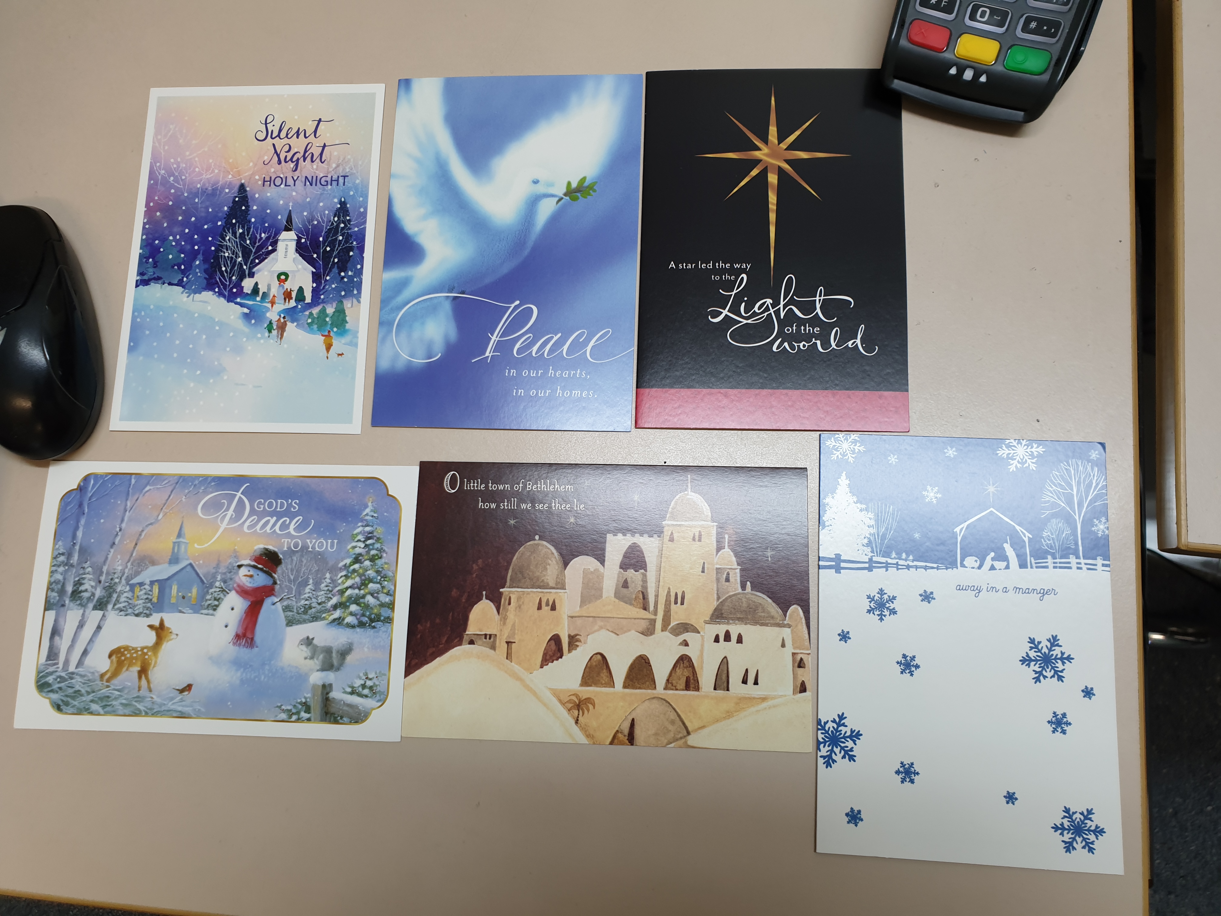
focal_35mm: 26
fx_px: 917
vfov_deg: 53.1
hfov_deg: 67.3
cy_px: 458
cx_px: 610
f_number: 2.4
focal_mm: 4.3
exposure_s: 1/50
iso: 64
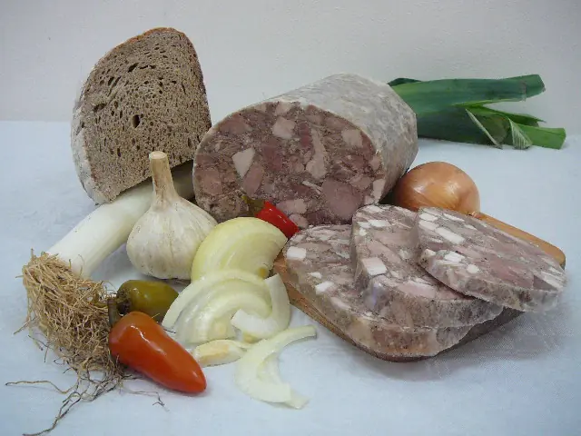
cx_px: 290
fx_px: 587
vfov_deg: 40.7
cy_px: 218
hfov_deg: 52.6
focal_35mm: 35
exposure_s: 1/25
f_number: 2.8
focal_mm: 5.2
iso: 200
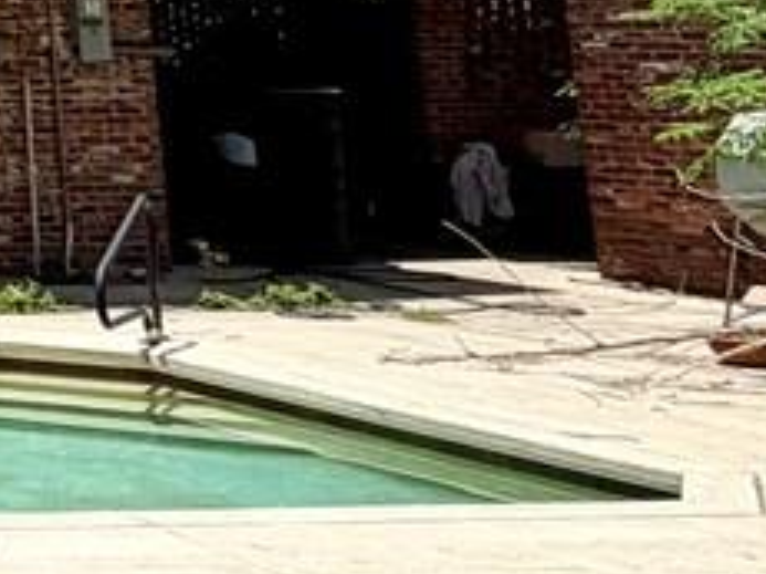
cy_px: -262
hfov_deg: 13.6
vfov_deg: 14.3
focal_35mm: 97
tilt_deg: +7.6
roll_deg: -0.1
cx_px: -1154
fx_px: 2145
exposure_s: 1/1189
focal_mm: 2.22
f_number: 2.2
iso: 20
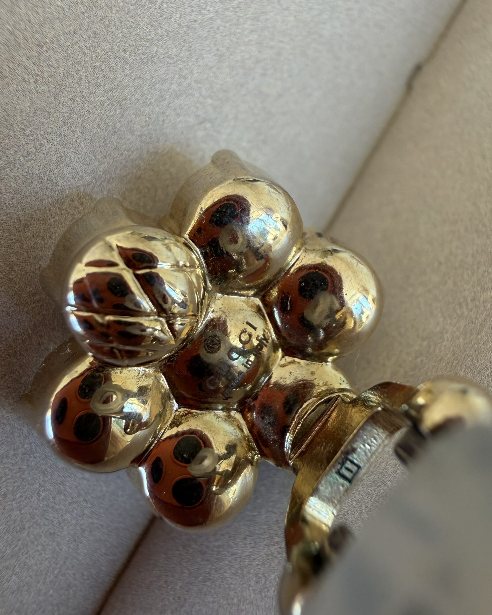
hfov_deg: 54.9
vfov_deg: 65.9
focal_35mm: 26
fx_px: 473
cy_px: 275
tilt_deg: -66.9
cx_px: 242
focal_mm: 2.22
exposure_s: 1/121
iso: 160
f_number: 2.2
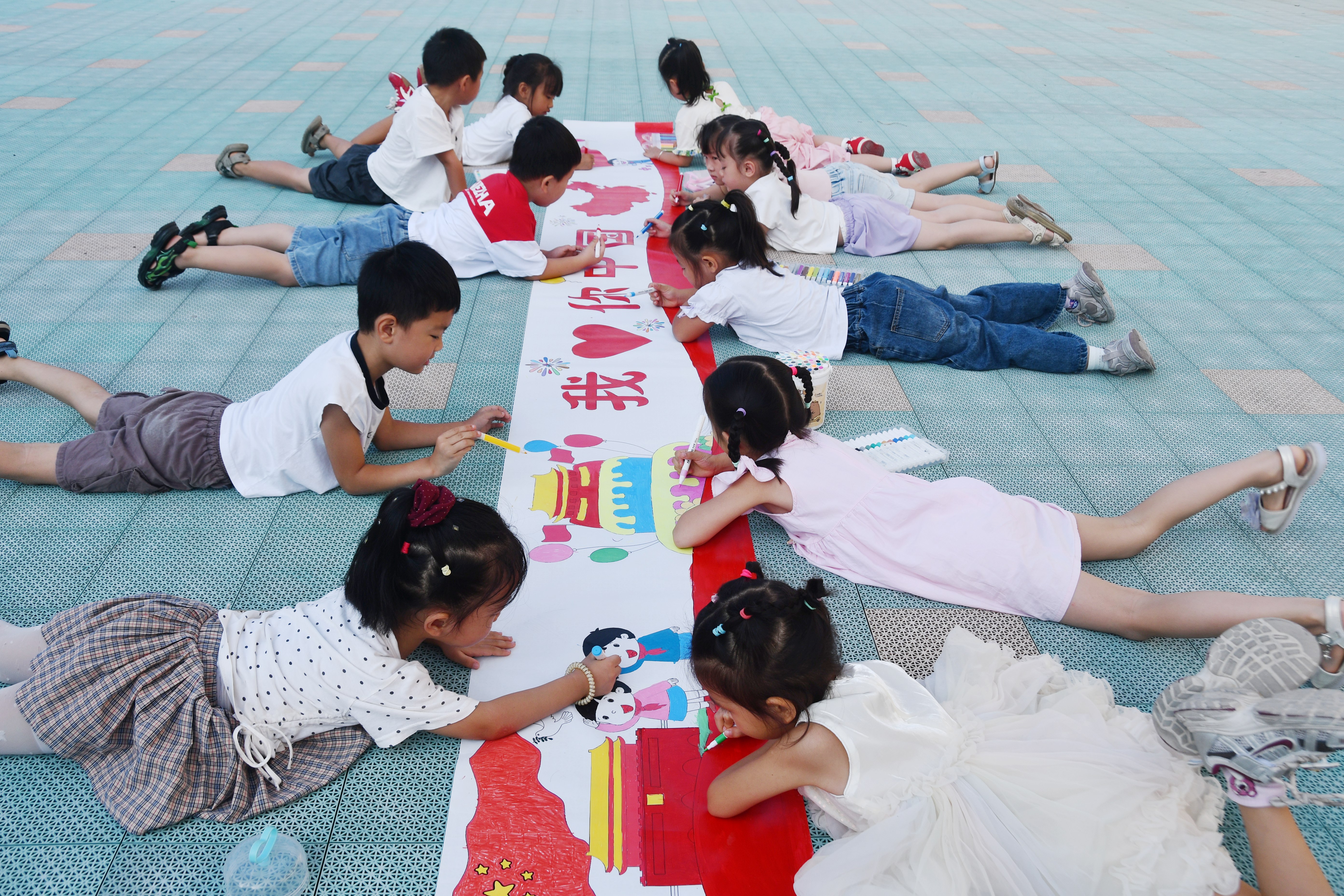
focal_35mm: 33
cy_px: 448
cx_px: 672
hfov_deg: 57.2
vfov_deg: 40.0
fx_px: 1232
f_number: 8
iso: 100
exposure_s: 1/250
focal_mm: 22
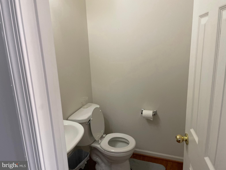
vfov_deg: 53.1
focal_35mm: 26
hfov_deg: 67.3
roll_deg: +1.2
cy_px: 85
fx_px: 170
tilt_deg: -16.3
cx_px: 113
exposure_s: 1/60
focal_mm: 4.2
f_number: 1.6
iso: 200
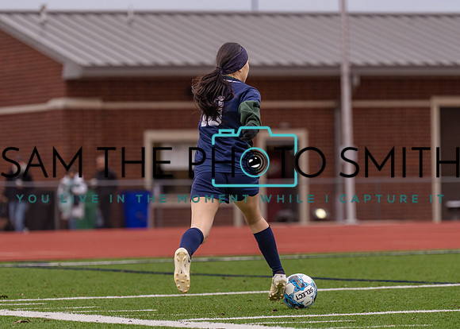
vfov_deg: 5.2
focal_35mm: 278
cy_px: 199
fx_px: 3627
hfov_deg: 7.3
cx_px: 221
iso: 800
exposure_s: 1/1600
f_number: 4
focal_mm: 216
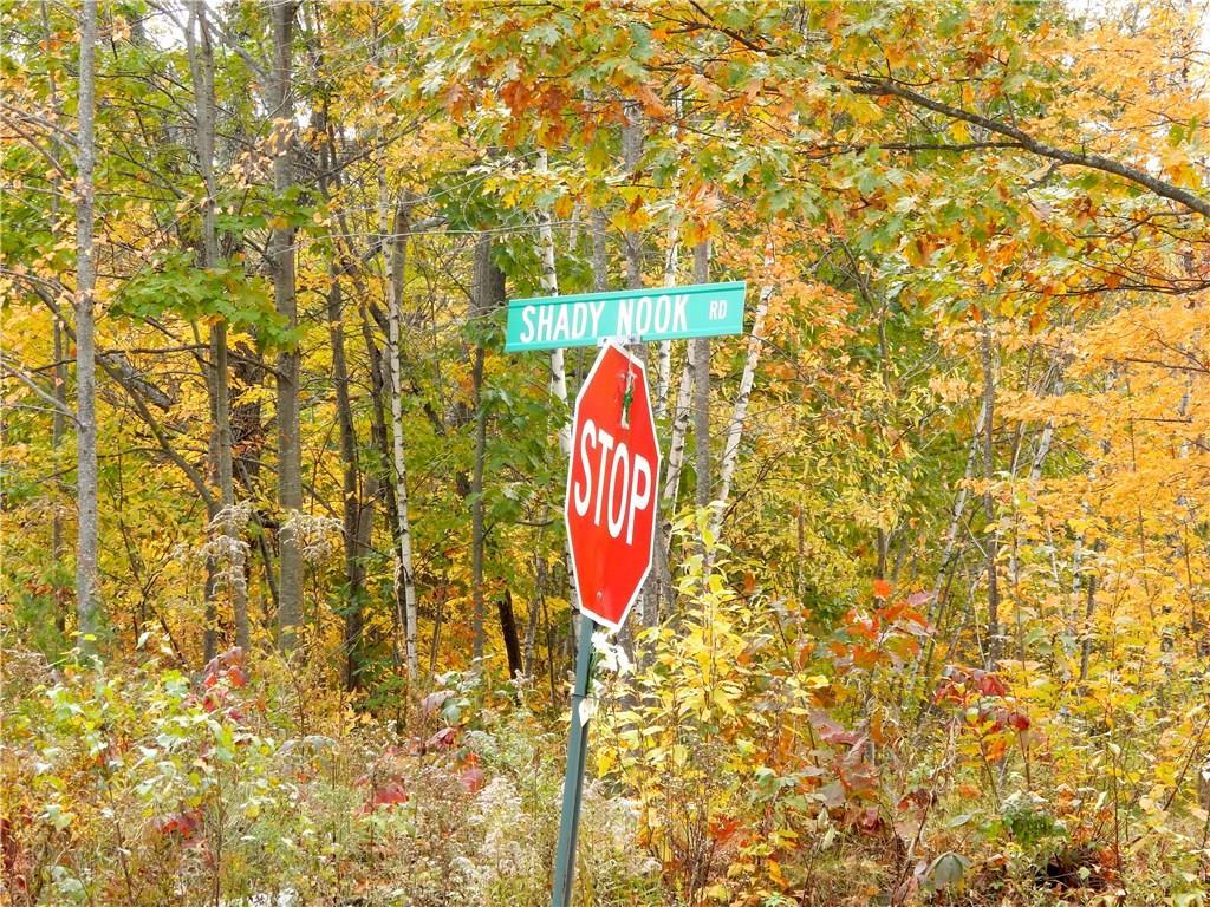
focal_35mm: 117
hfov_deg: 16.8
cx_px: 605
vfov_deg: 12.7
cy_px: 454
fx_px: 4090
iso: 125
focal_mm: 20.9
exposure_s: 1/80
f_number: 5.6
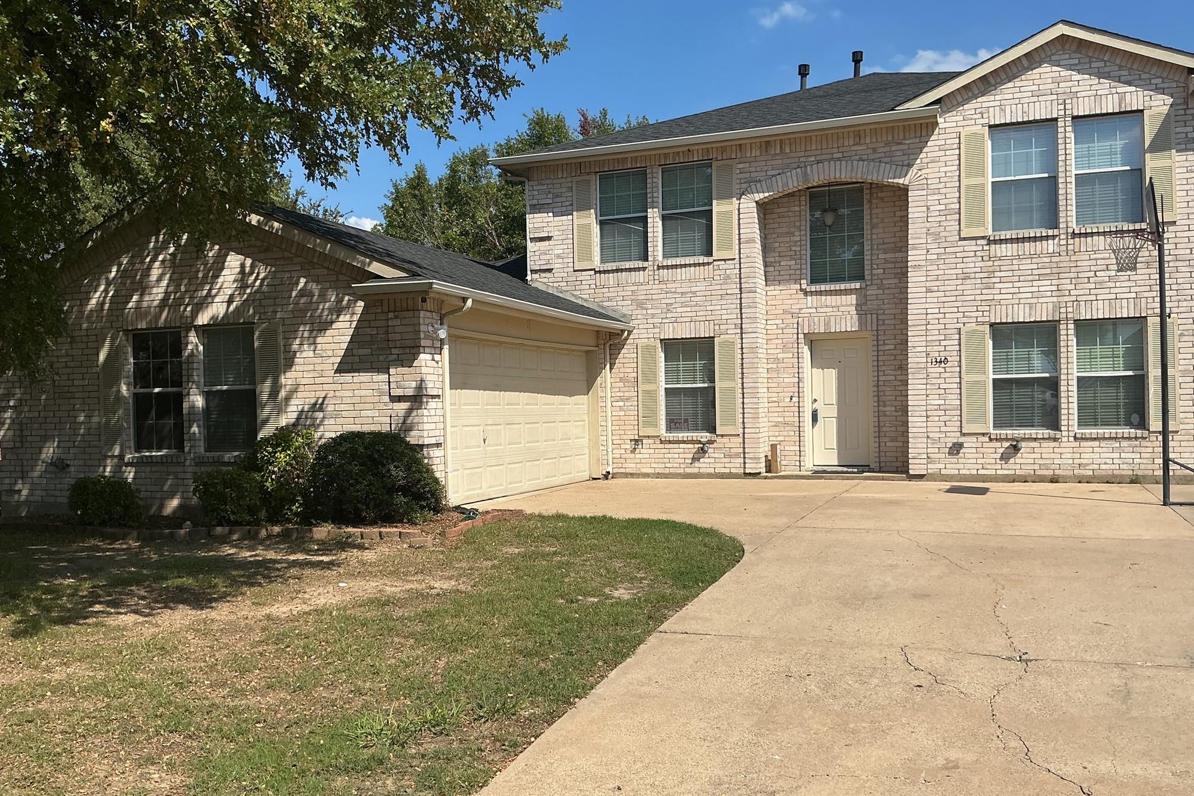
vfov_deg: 42.3
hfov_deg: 60.3
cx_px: 610
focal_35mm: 31
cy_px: 417
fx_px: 1028
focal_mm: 3
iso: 25
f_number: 1.8
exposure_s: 1/2667
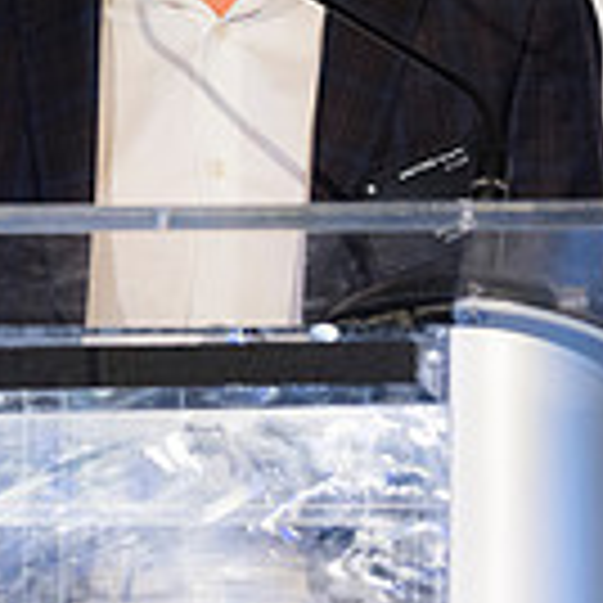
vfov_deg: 4.2
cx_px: 306
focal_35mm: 417
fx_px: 8218
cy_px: 178
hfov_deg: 4.2
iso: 800
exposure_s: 1/160
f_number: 2.8
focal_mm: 113
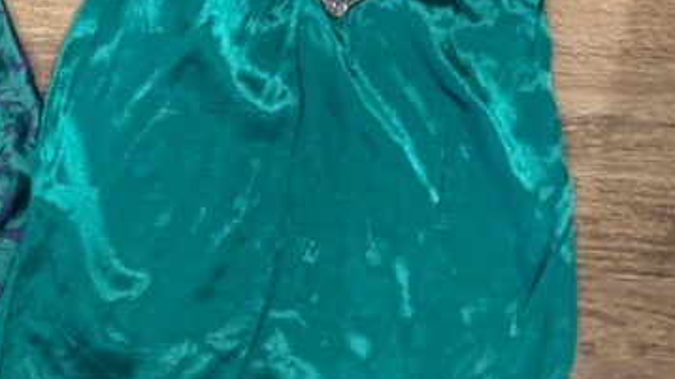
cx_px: 17
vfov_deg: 15.6
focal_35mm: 73
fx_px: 1306
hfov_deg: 27.5
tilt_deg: -86.3
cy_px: -132
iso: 320
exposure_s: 1/50
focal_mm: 6.76
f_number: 1.78
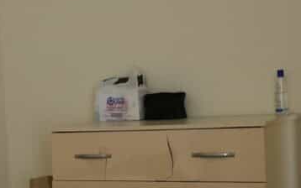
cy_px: 170
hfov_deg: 19.1
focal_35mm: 105
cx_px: -15
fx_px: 862
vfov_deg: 12.4
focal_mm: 18
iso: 1250
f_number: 4
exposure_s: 1/160
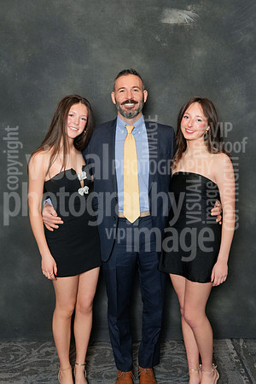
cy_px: 192
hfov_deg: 26.5
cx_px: 128
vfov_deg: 38.9
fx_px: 544
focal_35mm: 51
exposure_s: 1/125
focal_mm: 34
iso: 1250
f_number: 11
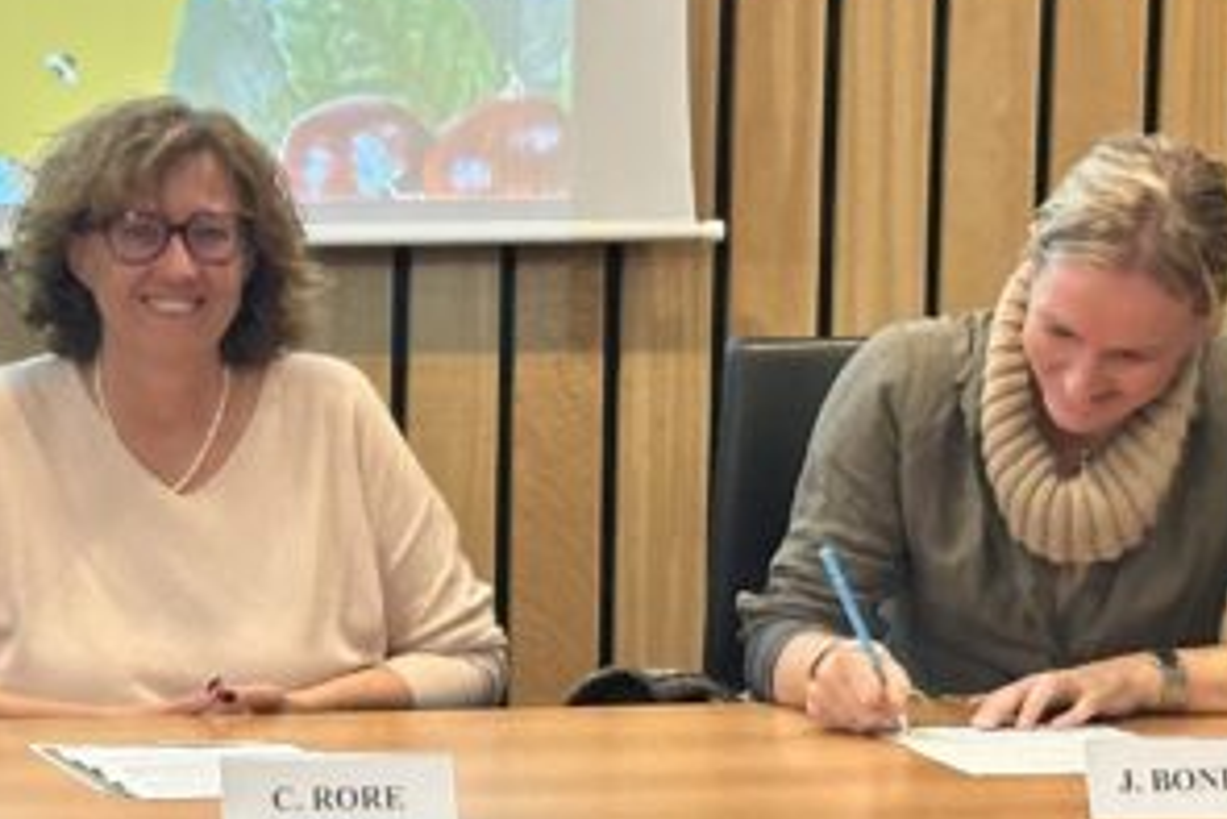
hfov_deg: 11.4
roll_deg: +1.2
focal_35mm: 173
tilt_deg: -6.3
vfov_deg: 7.9
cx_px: -574
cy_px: 536
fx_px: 5899
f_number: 1.78
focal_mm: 6.86
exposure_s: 1/60
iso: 125
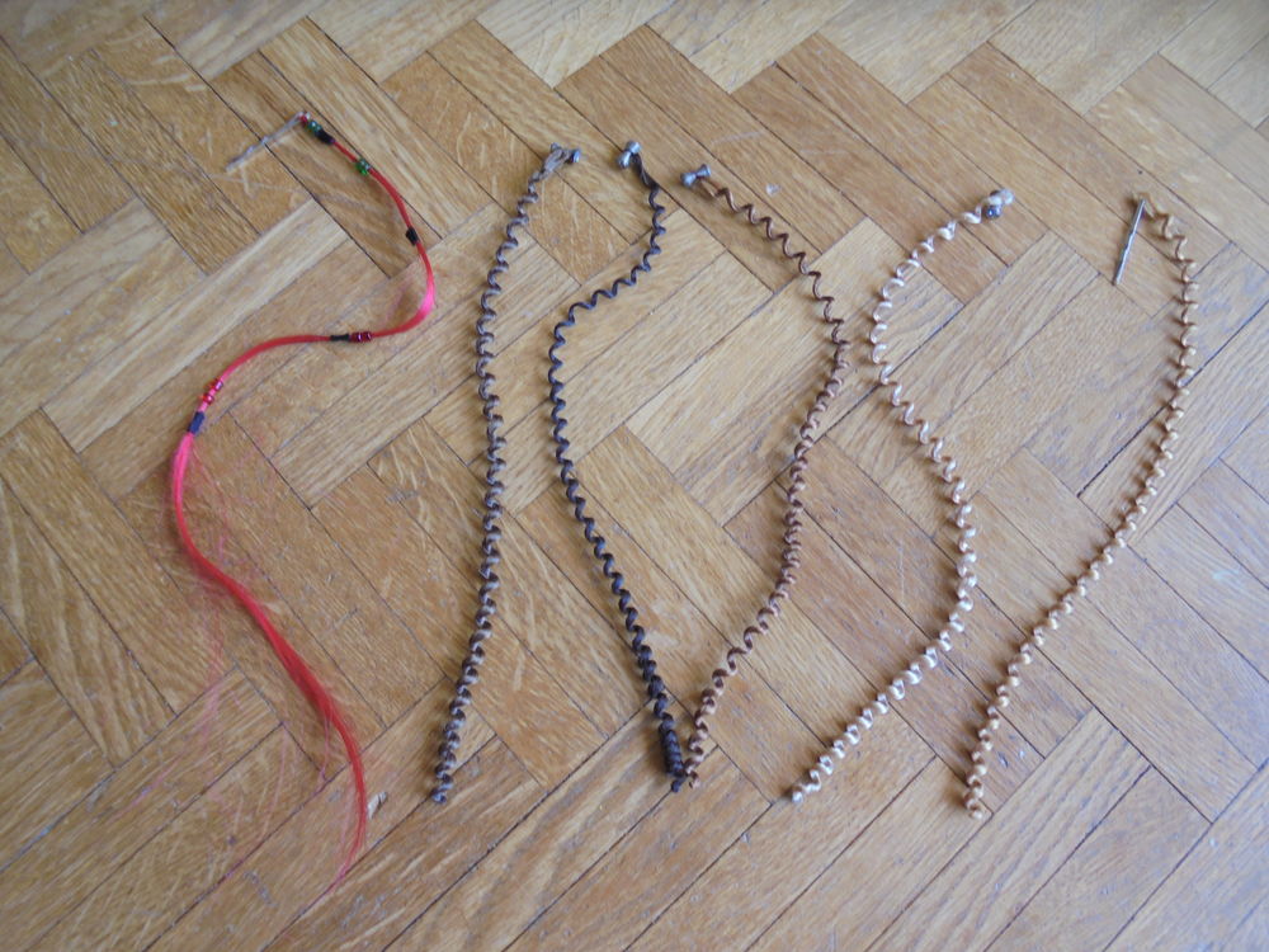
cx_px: 634
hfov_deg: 67.3
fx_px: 953
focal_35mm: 26
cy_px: 476
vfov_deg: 53.1
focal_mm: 4.6
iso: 100
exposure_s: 1/30
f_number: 3.5
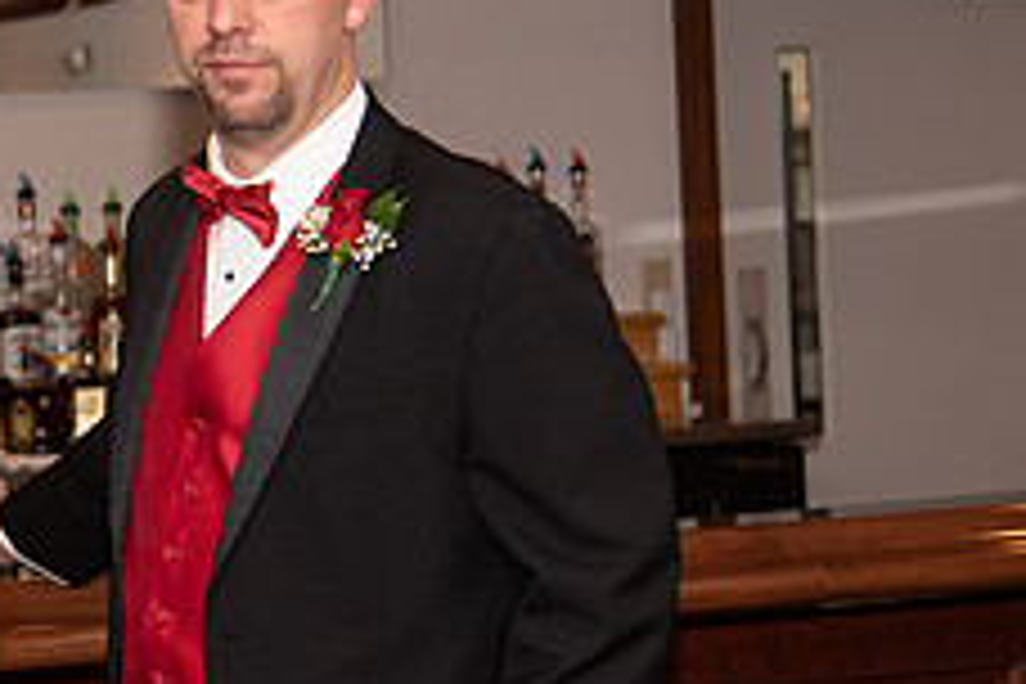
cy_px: 353
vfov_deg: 10.4
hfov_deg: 15.0
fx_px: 3762
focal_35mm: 132
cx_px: -189
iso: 800
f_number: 4
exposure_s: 1/200
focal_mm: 52
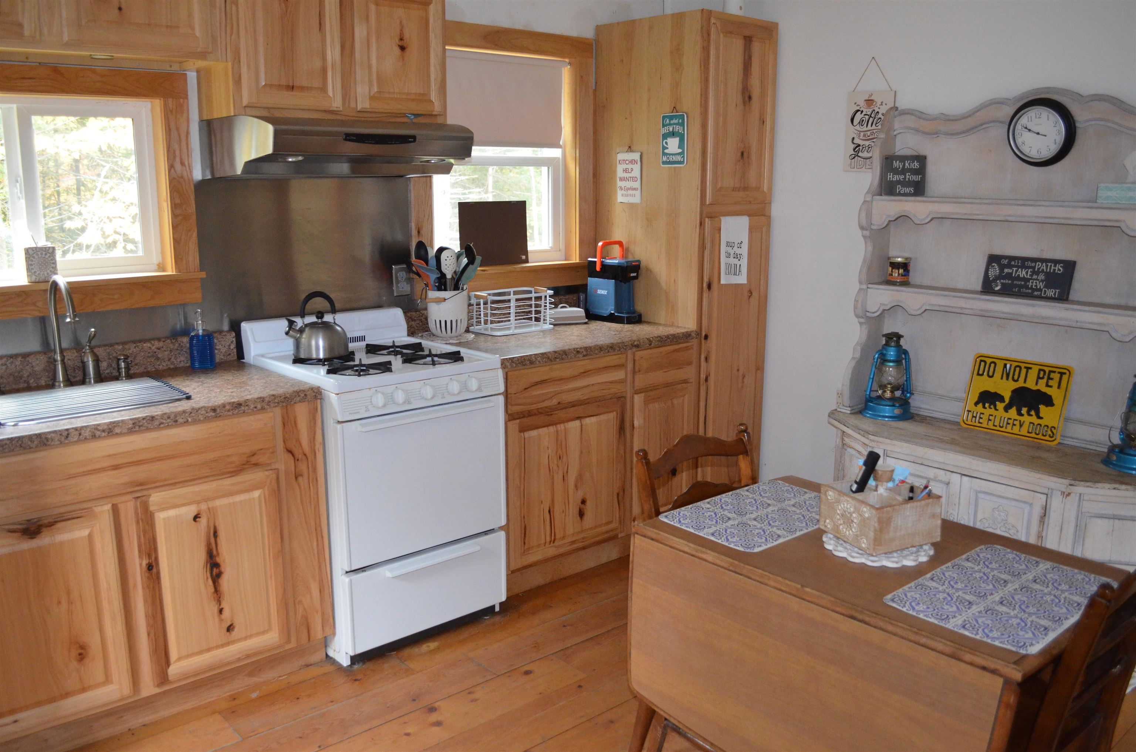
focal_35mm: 30
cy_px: 376
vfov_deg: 43.4
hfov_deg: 62.0
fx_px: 945
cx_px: 568
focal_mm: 20
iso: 2200
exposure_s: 1/60
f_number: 3.8
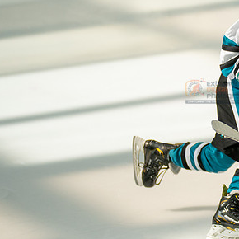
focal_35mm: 331
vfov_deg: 5.3
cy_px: 63
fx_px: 2586
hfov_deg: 5.3
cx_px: 270
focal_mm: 140
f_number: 2.8
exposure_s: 1/6400
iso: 1600
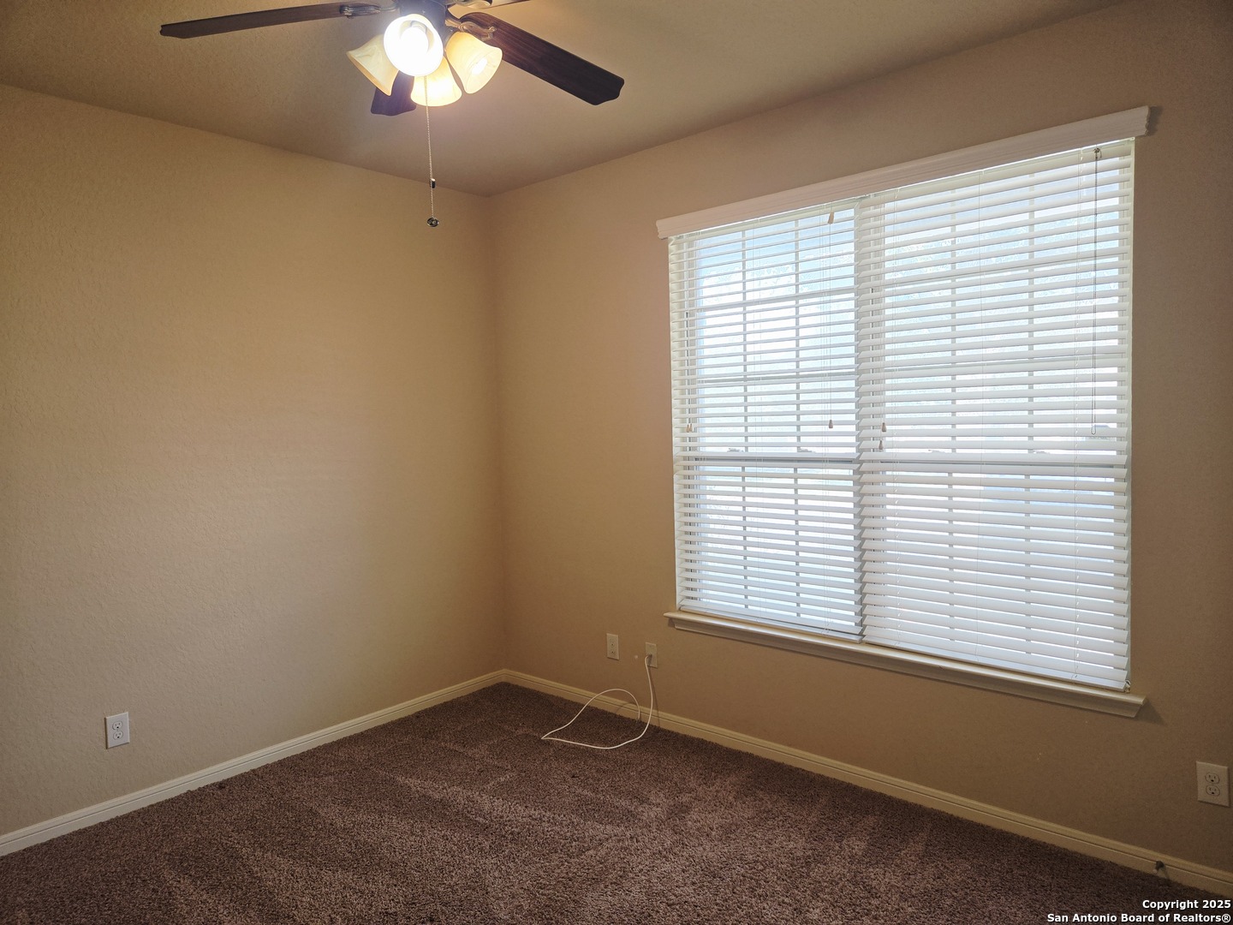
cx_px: 616
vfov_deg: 58.9
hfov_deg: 73.9
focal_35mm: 23
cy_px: 462
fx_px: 819
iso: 80
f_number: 1.8
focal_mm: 5.4
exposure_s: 1/120
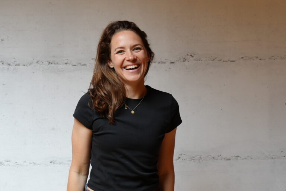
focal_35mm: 88
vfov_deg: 15.5
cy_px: 96
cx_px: 143
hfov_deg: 23.1
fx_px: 699
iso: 400
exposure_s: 1/160
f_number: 4
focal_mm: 59
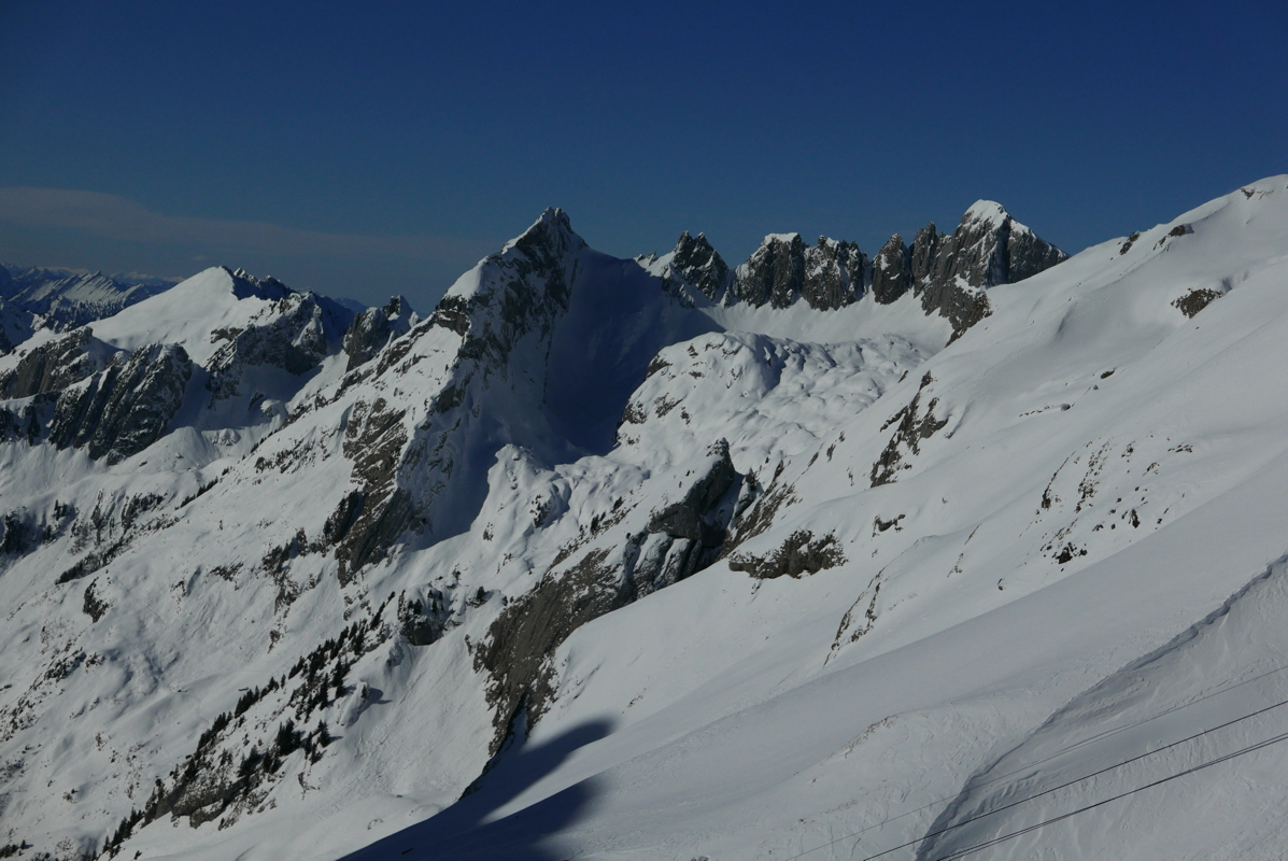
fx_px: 2506
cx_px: 644
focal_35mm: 70
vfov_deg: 19.5
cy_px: 430
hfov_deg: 28.8
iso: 200
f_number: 5.6
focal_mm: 31.5
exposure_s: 1/6400
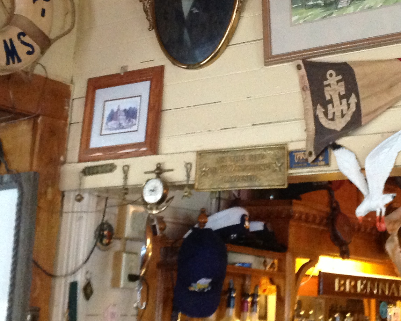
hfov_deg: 24.7
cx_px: 252
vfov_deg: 19.7
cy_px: 53
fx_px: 914
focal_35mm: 77
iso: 500
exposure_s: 1/15
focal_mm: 4.28
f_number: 2.4
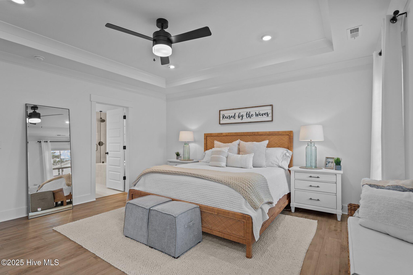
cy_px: 138
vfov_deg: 70.4
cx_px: 206
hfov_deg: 93.3
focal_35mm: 17
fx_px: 195
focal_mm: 17
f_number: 4
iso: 320
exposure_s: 1/10
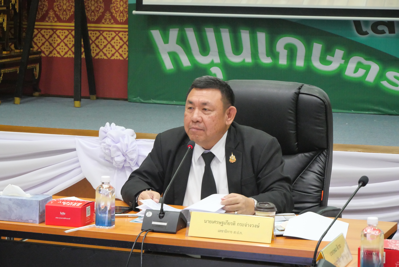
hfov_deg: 16.5
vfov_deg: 11.1
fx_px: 1375
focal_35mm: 124
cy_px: 134
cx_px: 200
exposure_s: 1/60
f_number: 5.6
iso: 3200
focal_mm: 60
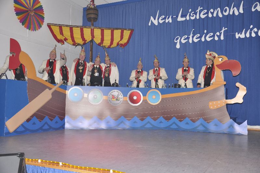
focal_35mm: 38
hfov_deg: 51.3
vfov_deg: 35.4
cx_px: 130
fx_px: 270
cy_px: 86
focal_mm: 25
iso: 400
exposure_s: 1/60
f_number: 5
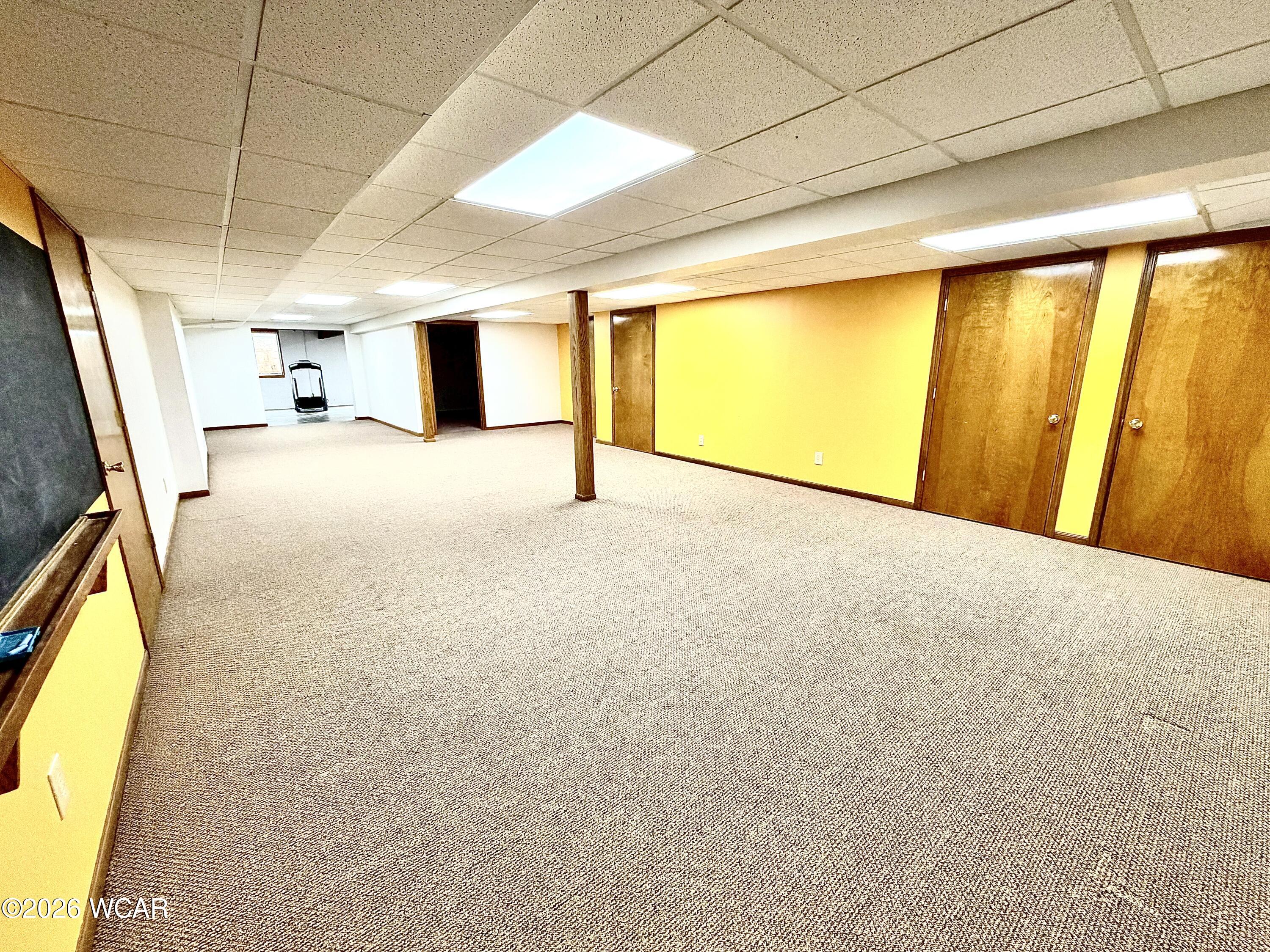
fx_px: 514
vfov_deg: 85.7
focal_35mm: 14
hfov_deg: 102.1
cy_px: 476
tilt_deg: -13.9
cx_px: 635
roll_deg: +0.3
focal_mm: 2.22
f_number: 2.2
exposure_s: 1/120
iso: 320
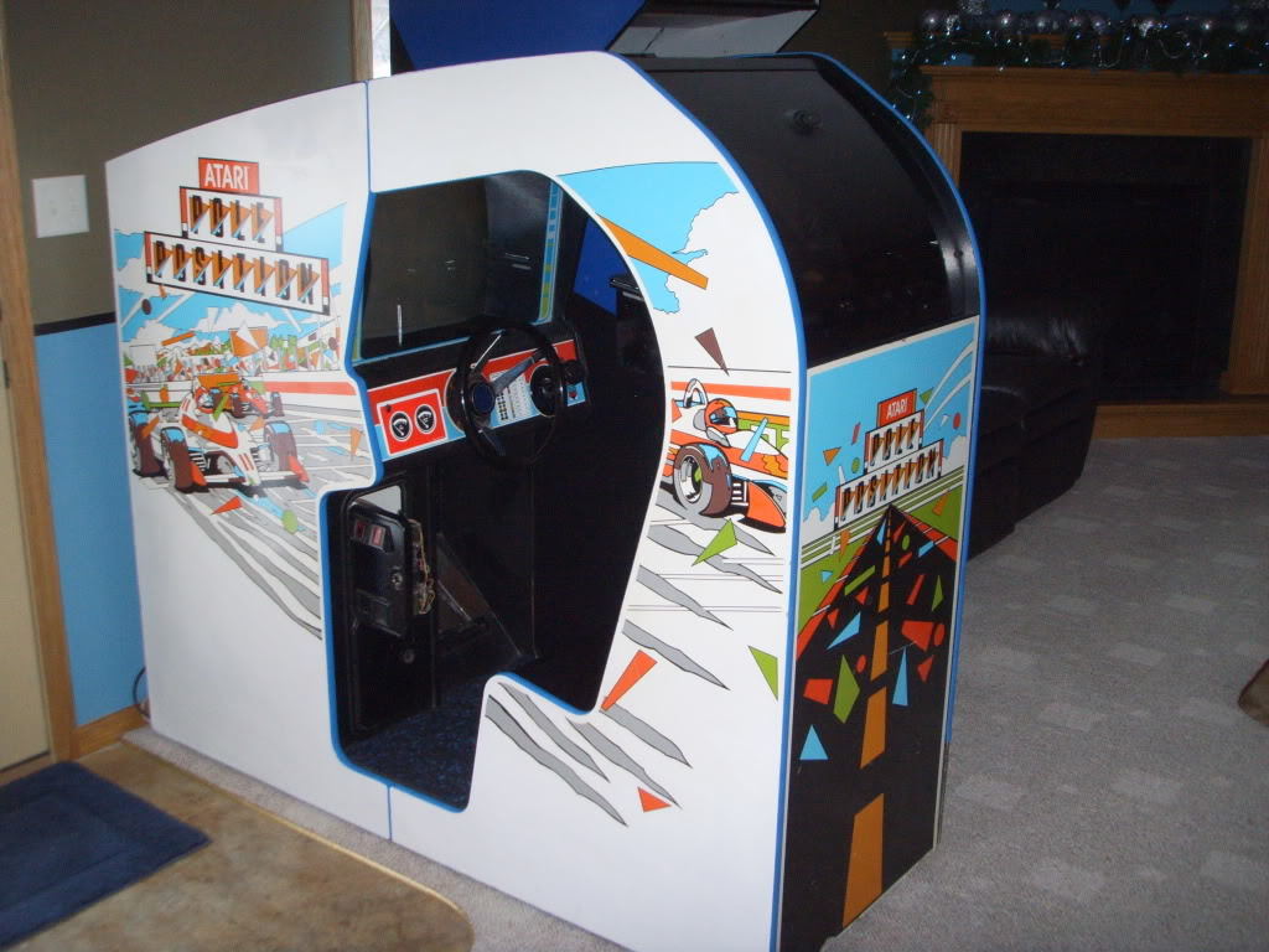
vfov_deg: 36.8
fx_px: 1430
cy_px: 476
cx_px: 634
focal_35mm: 39
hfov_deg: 47.9
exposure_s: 1/45
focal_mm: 6.6
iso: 182
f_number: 3.5
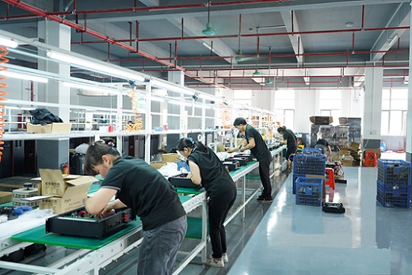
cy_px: 138
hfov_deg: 58.7
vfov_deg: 41.2
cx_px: 206
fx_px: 366
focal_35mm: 32
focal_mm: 32
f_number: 4
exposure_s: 1/20
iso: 400
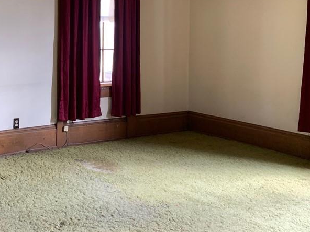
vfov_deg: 31.5
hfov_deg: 39.7
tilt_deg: +0.5
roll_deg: -1.0
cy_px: 51
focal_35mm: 45
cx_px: 45
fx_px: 403
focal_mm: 4.25
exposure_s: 1/60
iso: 200
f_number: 1.8
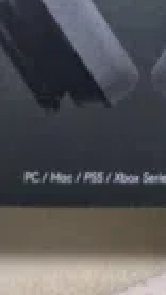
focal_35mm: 72
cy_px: -79
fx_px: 564
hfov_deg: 16.6
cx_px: 140
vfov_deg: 25.6
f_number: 1.8
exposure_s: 1/100
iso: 800
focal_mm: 5.4
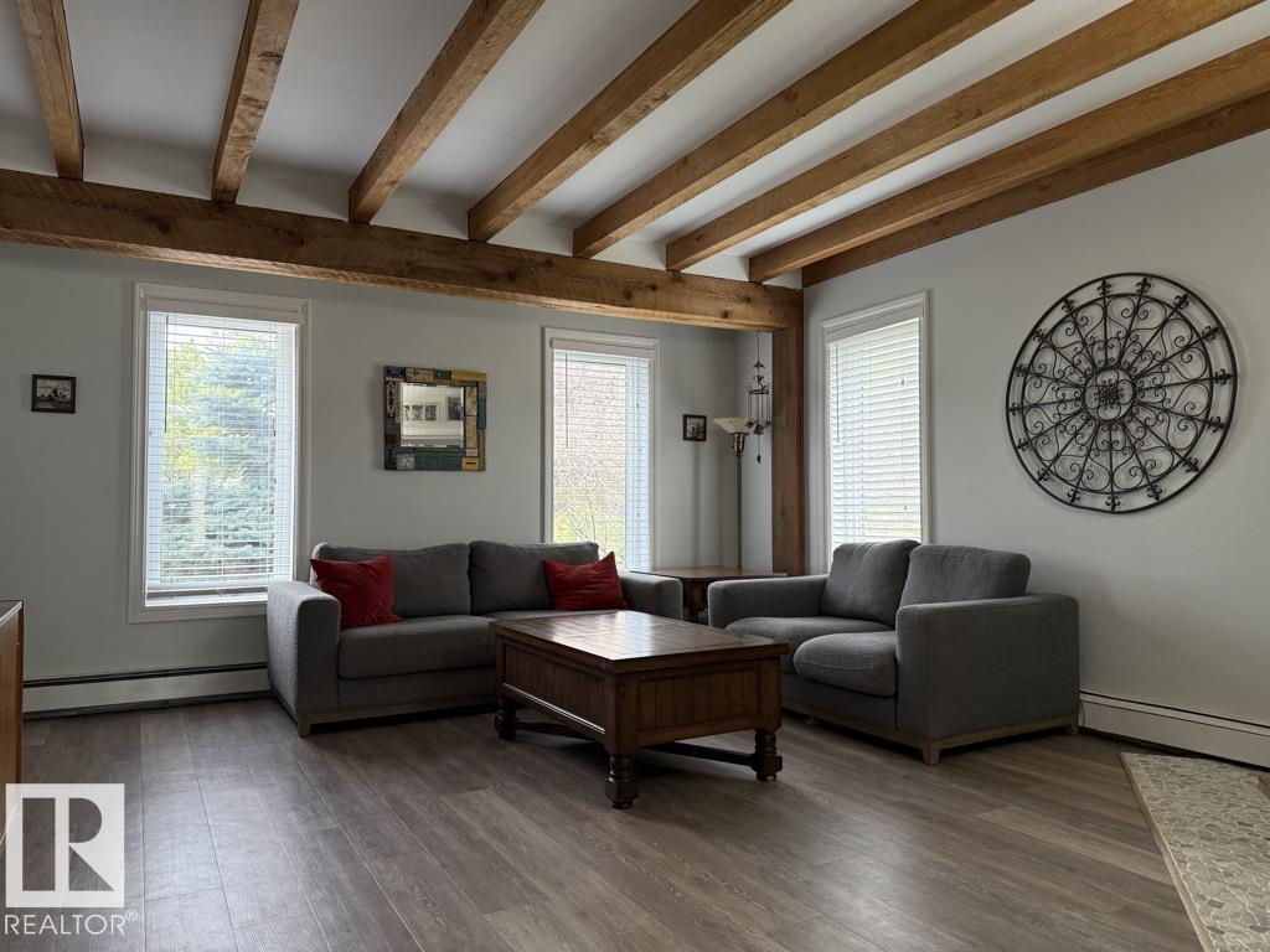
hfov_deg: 71.6
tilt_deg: +2.4
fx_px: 881
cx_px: 635
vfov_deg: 56.8
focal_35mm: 24
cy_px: 476
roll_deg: +0.5
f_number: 1.78
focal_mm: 6.76
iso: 200
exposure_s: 1/121
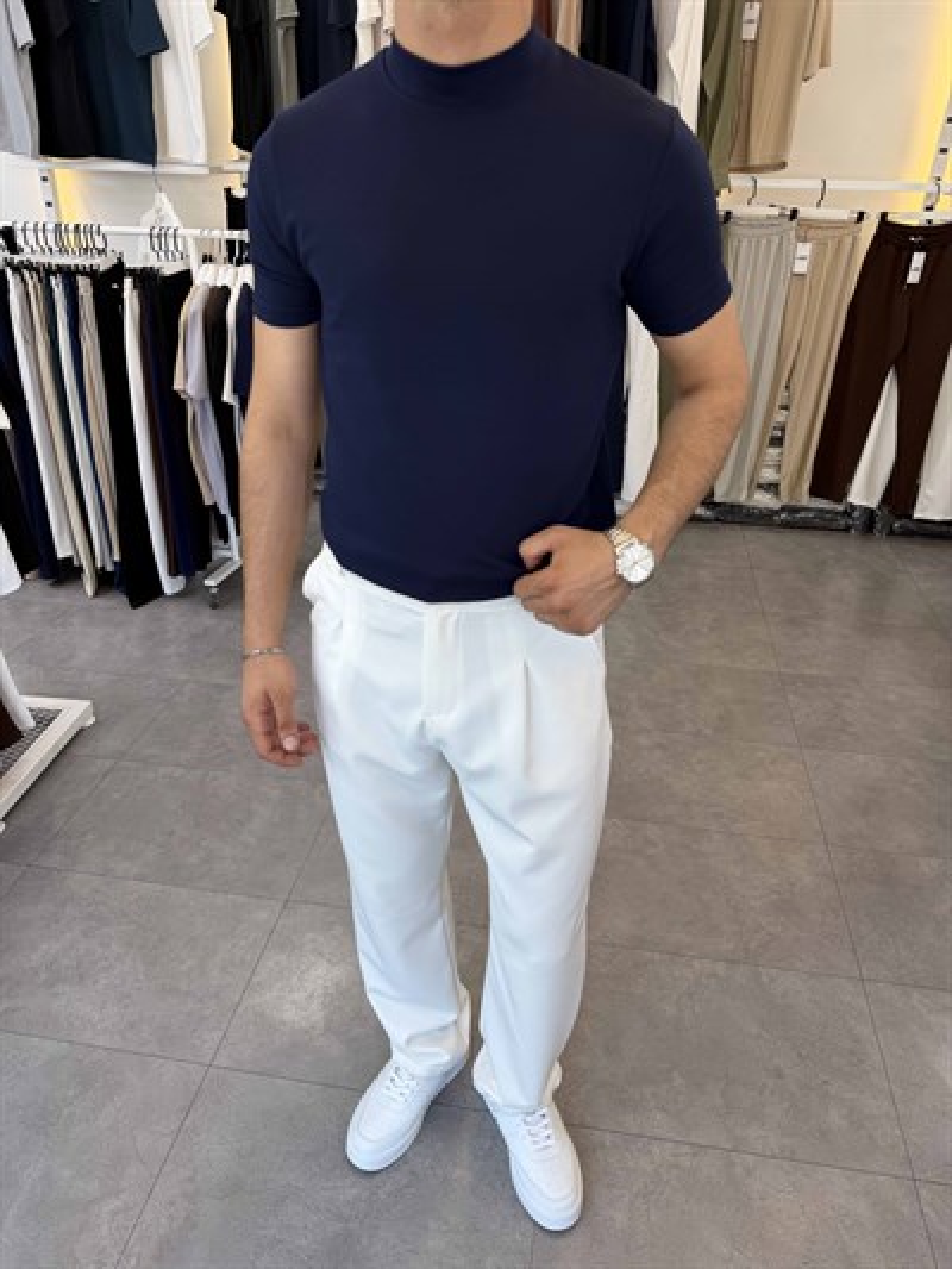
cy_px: 634
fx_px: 880
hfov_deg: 56.8
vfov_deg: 71.6
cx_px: 476
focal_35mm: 24
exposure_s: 1/152
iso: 64
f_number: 1.78
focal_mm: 6.76
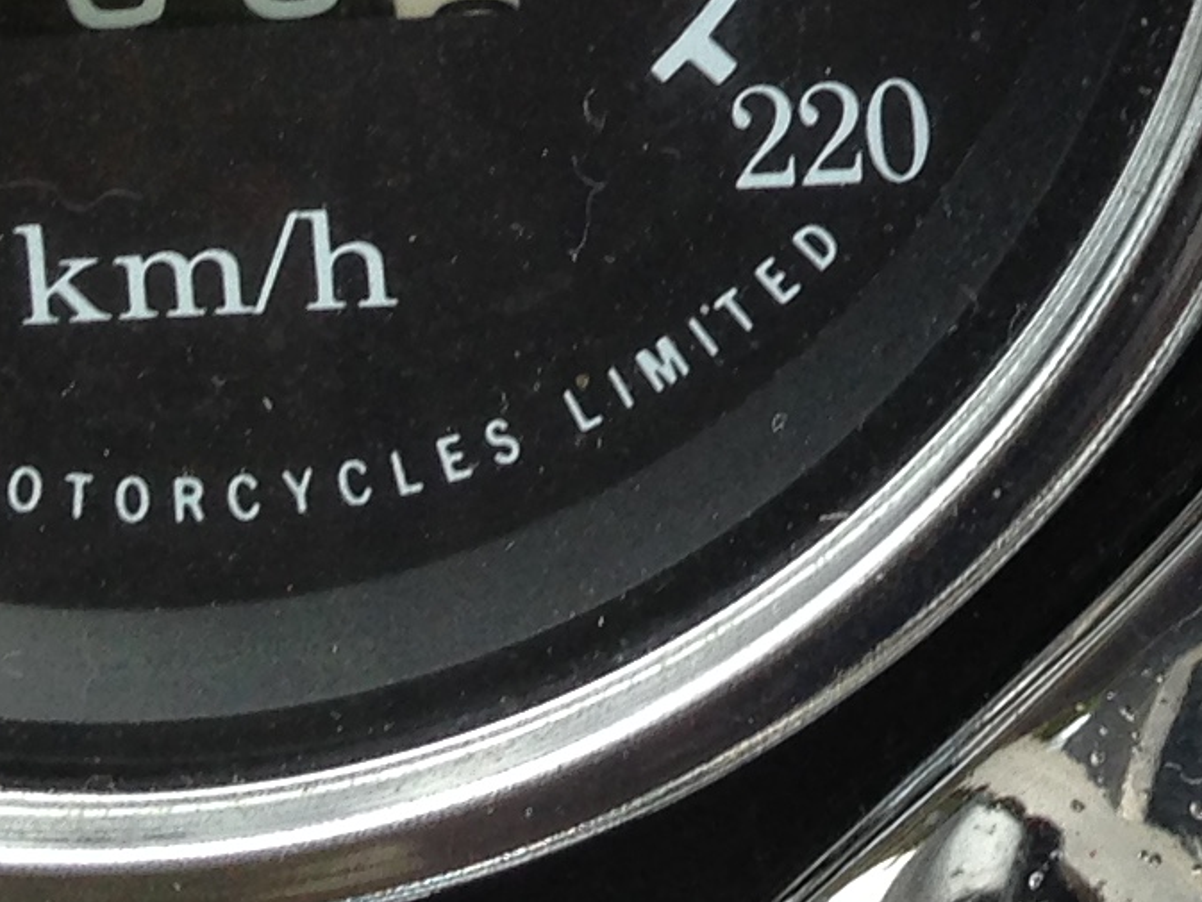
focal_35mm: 160
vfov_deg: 9.0
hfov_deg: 11.9
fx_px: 5557
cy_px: -507
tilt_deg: -51.1
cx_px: 1670
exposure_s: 1/139
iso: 50
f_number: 2.4
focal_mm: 4.12
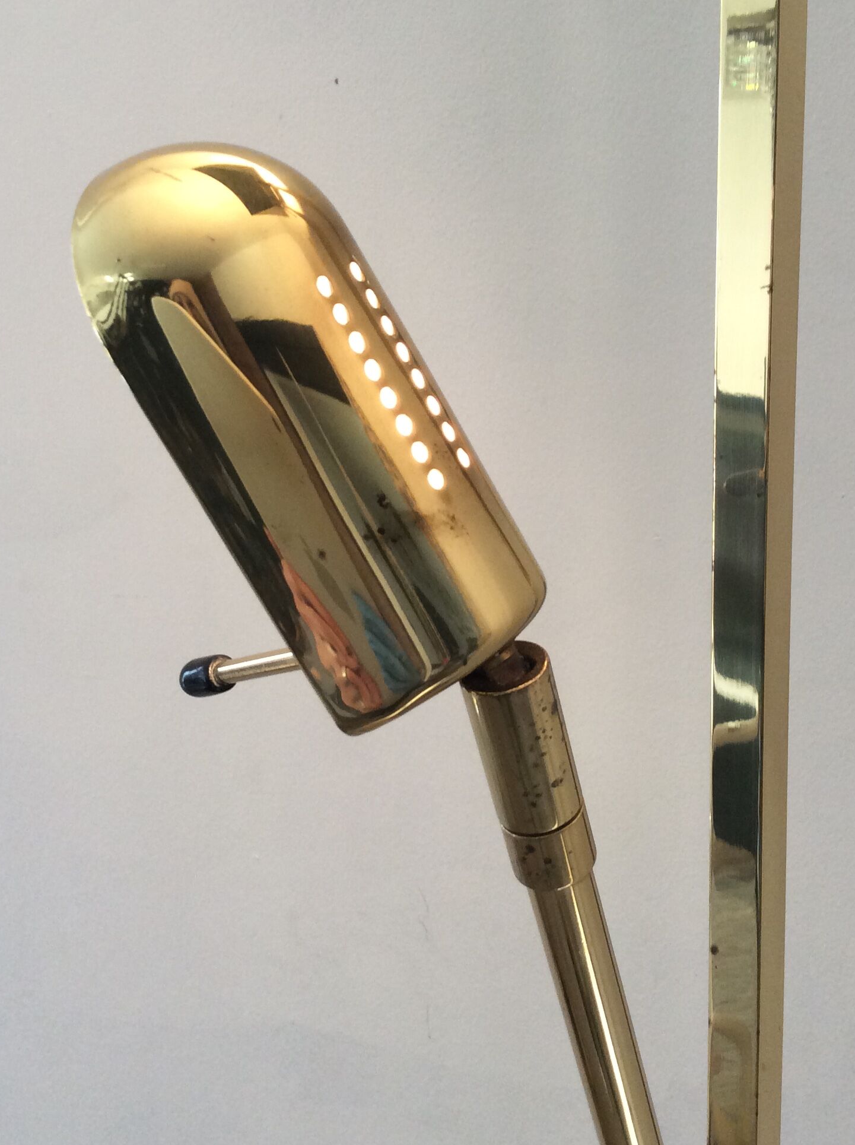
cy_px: 503
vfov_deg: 43.8
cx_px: 513
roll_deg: +0.5
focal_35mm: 43
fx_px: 1420
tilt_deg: -12.7
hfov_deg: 33.4
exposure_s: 1/100
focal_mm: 3.3
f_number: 2.4
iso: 64
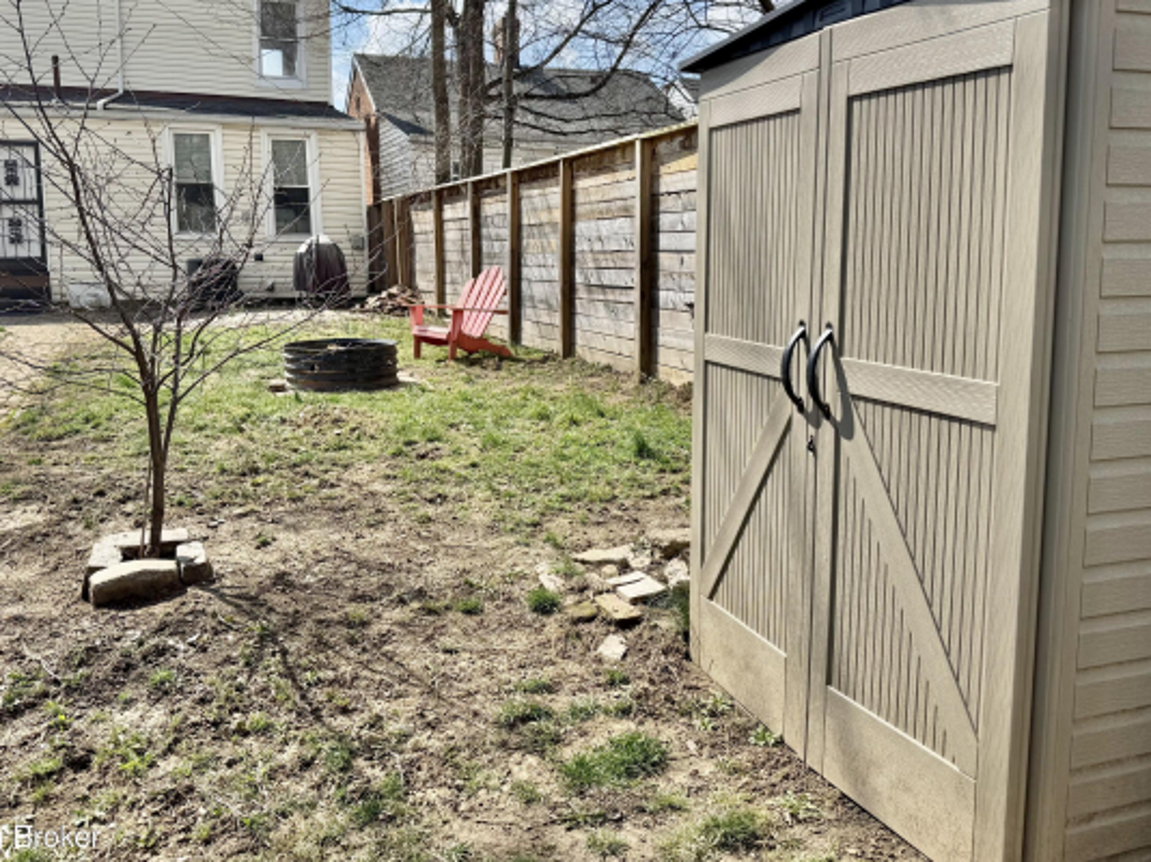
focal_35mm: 30
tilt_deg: -6.5
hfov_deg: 59.9
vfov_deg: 46.5
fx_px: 997
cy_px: 347
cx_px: 536
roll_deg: +0.2
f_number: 1.78
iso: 80
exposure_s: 1/3597
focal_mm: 6.76
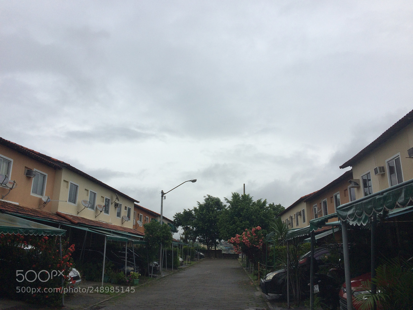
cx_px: 206
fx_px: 346
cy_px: 155
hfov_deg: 61.7
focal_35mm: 29
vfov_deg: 48.2
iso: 32
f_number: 2.2
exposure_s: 1/1580
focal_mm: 4.15
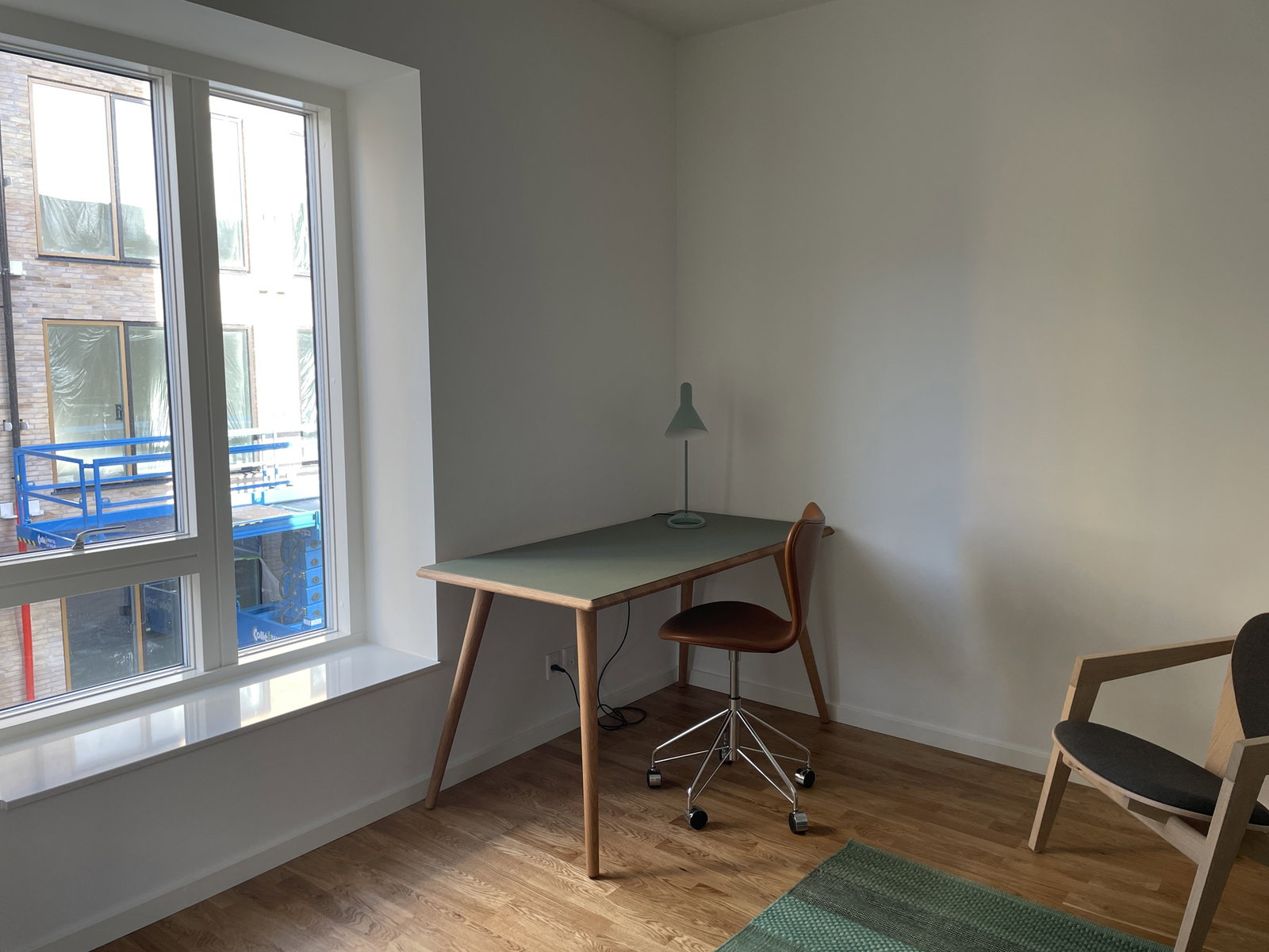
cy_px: 476
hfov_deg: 67.3
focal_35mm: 26
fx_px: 953
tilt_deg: -5.7
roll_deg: +0.6
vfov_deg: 53.1
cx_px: 634
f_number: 1.6
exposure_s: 1/121
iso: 64
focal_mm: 4.2
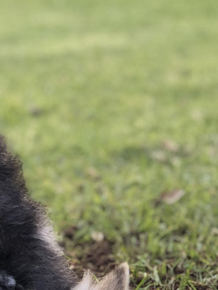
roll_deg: +2.5
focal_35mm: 154
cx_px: -3
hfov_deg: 9.6
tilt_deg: -12.8
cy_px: 192
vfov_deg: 12.8
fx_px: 1293
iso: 100
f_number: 2.4
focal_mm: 6
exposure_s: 1/30
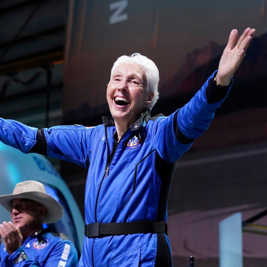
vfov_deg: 19.3
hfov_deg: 19.2
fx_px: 785
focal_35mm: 90
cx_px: 74
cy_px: 134
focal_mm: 70
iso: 5000
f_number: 4.5
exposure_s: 1/400
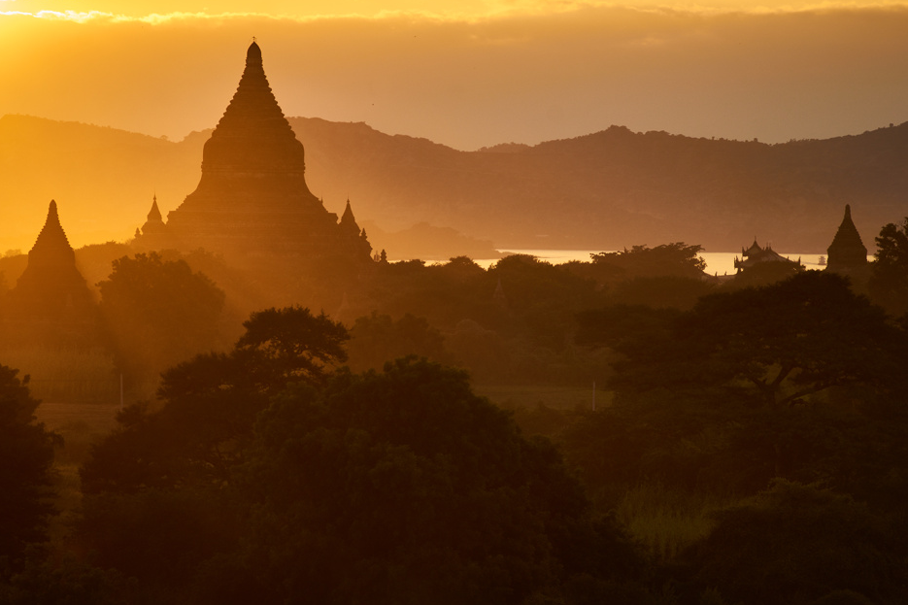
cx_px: 463
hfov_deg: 9.6
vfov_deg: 6.4
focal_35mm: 214
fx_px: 5396
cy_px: 319
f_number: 5.6
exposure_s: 1/500
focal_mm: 200
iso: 200
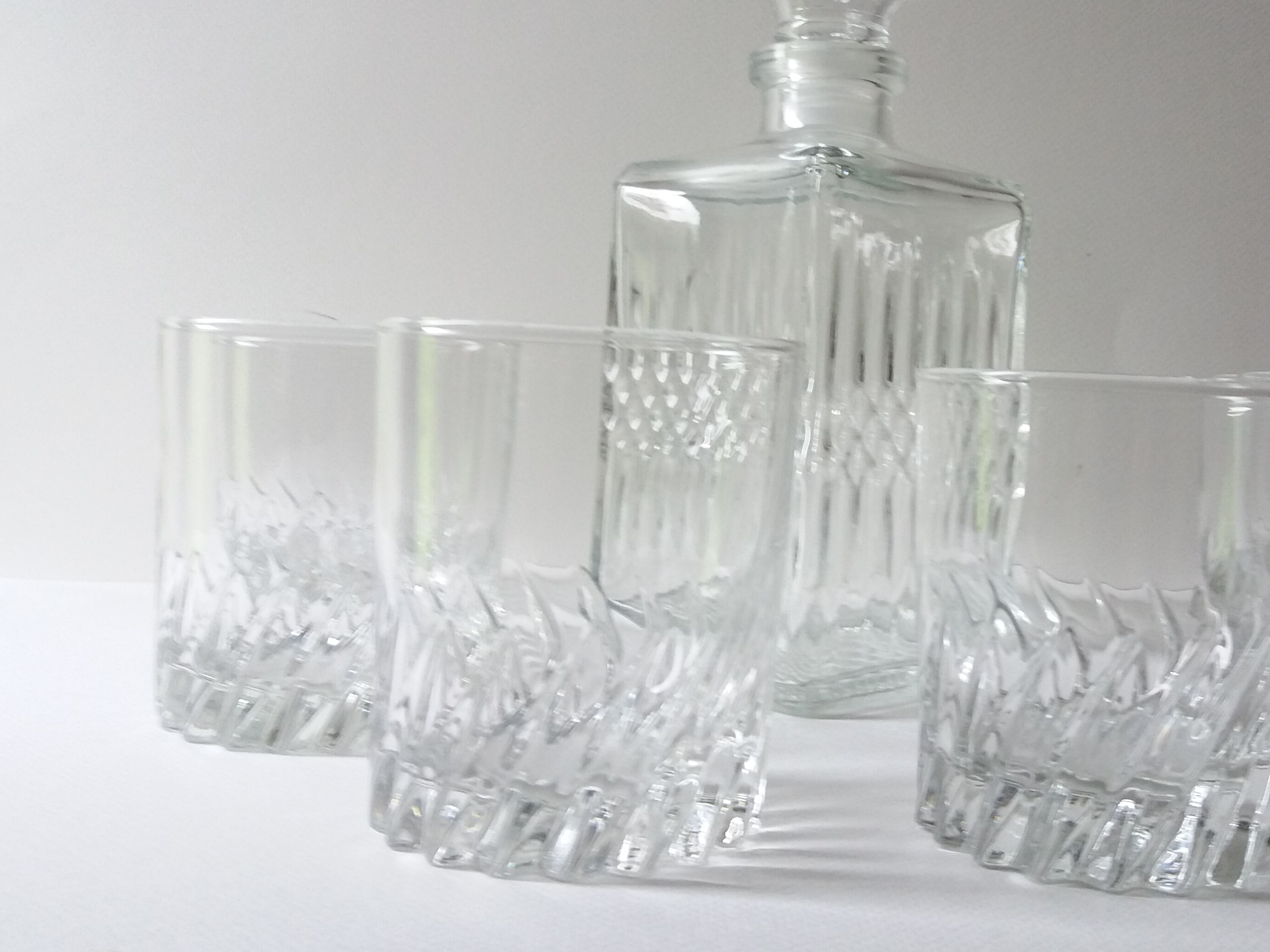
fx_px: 1541
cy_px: 375
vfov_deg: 34.2
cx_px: 796
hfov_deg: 44.4
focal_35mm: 42
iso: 100
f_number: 1.9
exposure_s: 1/20
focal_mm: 3.7
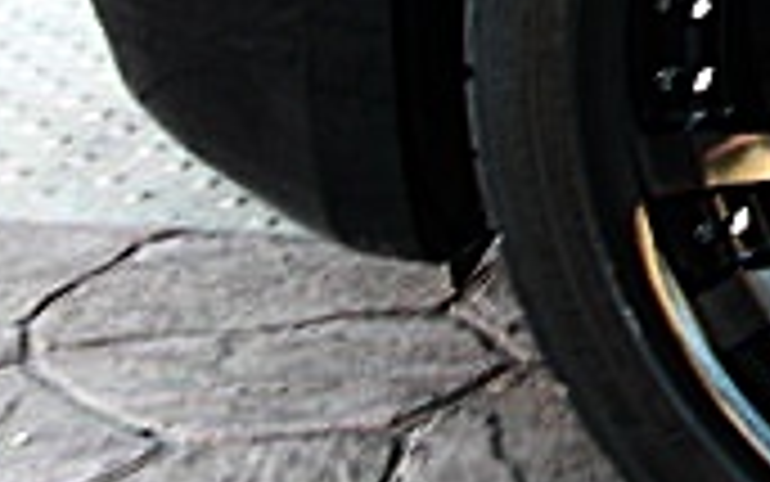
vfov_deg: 8.9
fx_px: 3002
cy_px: -333
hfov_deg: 13.2
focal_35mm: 143
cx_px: 1369
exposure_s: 1/60
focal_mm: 6.3
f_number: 2.8
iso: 100
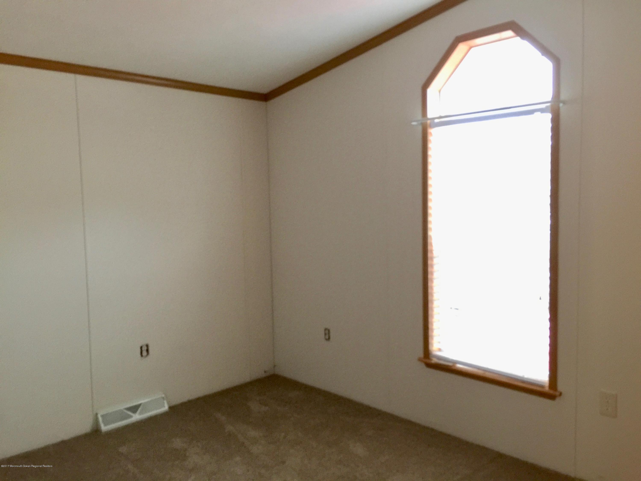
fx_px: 537
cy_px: 240
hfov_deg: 61.7
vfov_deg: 48.2
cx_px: 320
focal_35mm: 29
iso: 125
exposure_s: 1/10
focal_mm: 4.15
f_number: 2.2
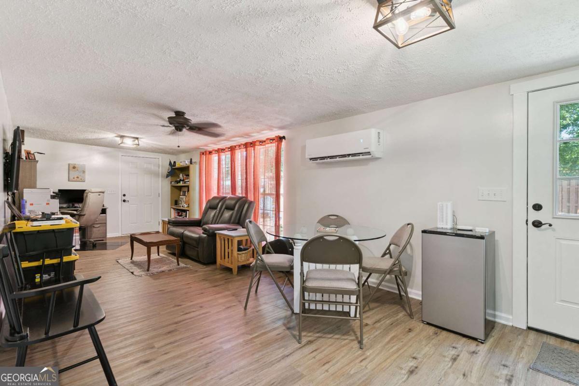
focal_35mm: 17
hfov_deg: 93.3
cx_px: 290
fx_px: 273
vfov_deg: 70.4
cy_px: 193
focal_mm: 17
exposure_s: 1/8
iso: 250
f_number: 8
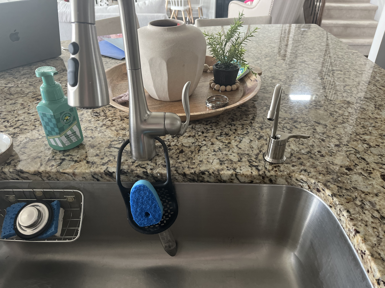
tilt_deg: -34.3
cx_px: 192
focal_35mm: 26
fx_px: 289
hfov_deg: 67.3
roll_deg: +2.1
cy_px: 144
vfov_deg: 53.1
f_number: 1.6
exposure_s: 1/60
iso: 320
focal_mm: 5.1
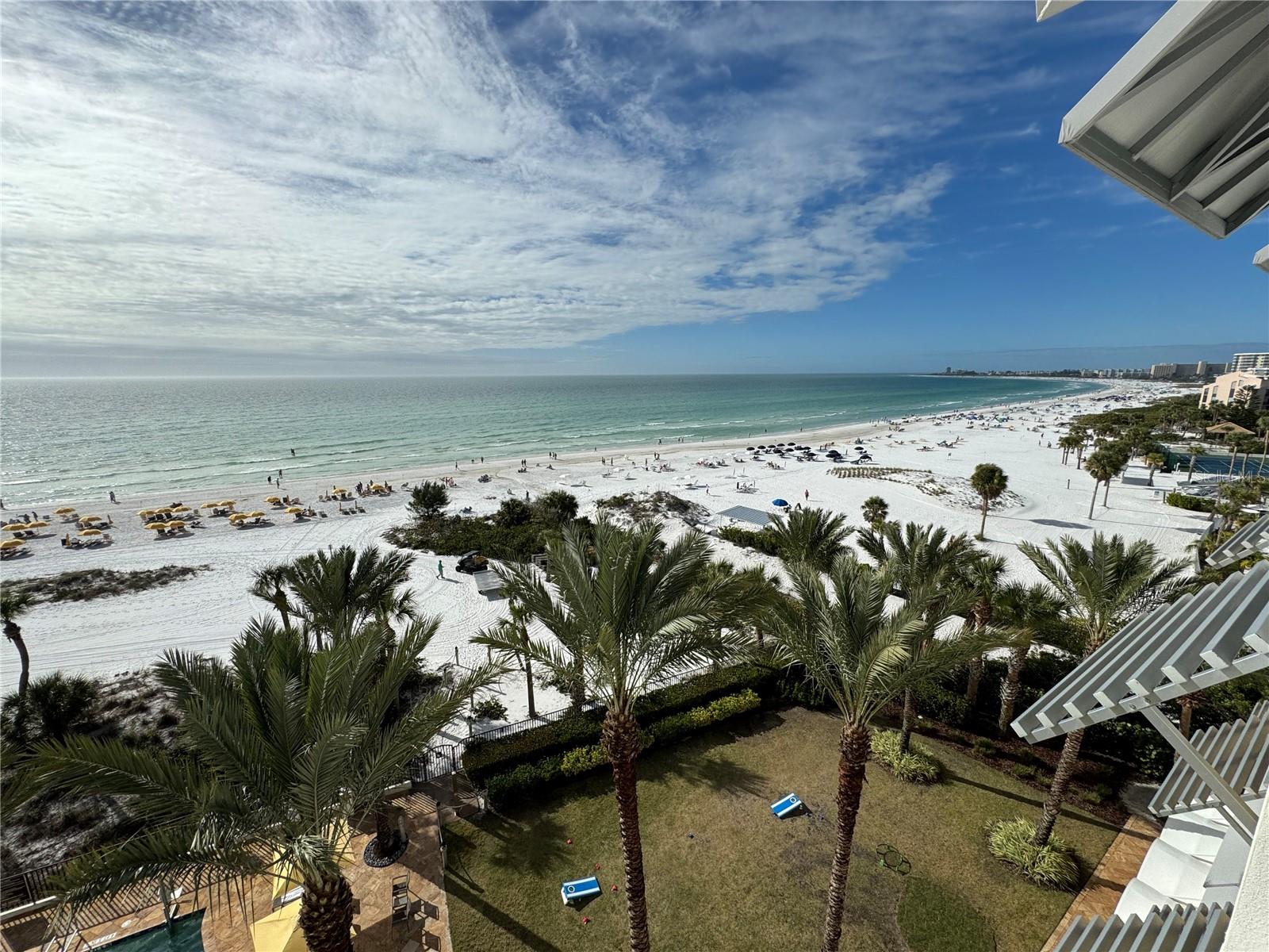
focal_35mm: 14
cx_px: 634
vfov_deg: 85.7
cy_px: 476
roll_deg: -0.5
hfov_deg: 102.1
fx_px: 513
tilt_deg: -11.3
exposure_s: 1/4630
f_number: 2.2
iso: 40
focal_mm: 2.22
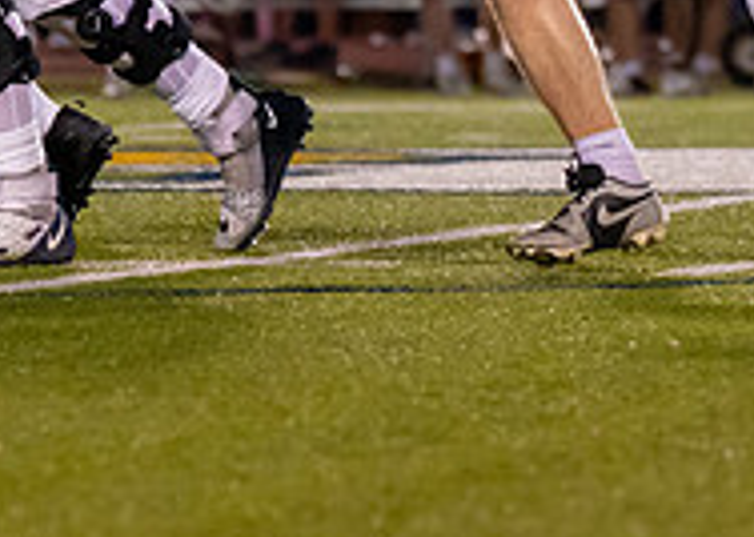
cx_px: 620
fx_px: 12155
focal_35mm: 568
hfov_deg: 3.6
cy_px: -85
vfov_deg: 2.5
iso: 2000
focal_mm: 106
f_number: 2.8
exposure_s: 1/1000
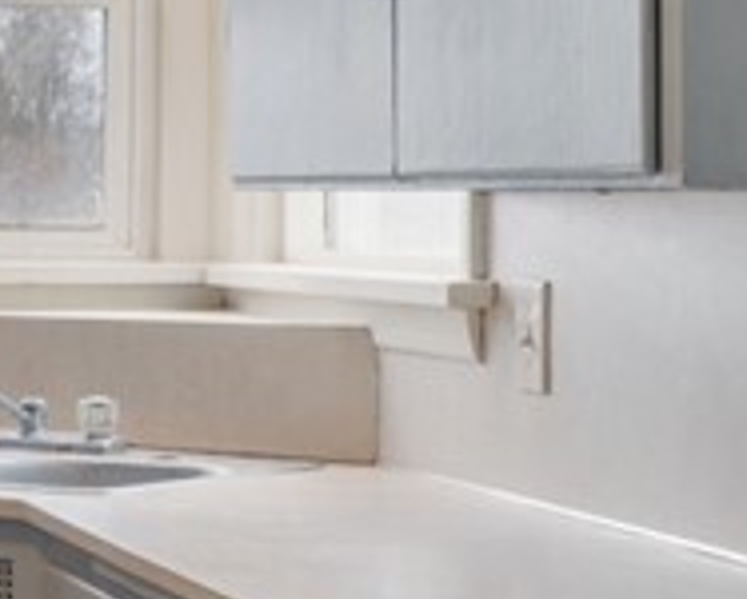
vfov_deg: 11.4
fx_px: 3010
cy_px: 212
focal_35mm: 136
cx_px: -559
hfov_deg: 12.9
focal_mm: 16
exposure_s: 1.6
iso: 100
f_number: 9
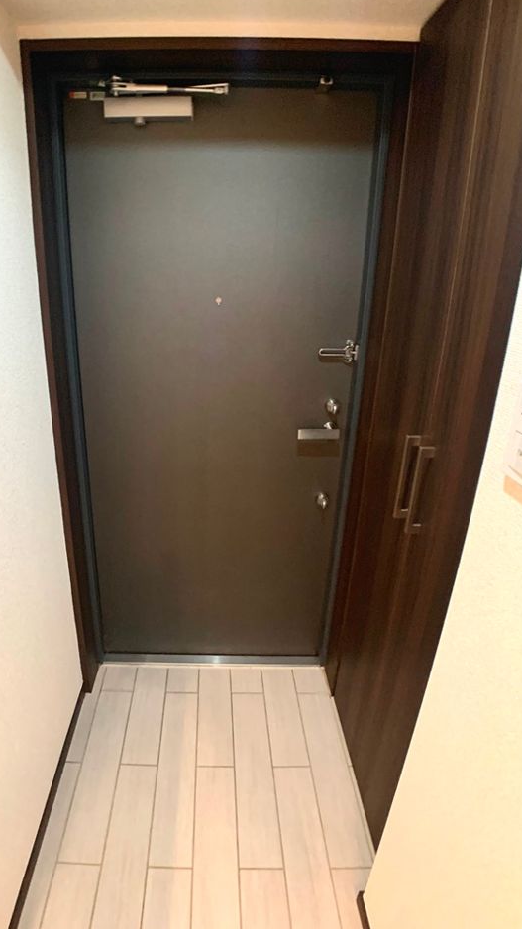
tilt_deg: -19.9
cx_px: 202
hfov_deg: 39.9
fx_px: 714
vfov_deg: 66.1
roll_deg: -0.6
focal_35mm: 29
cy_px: 462
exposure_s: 1/33
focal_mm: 4.25
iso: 400
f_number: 1.8
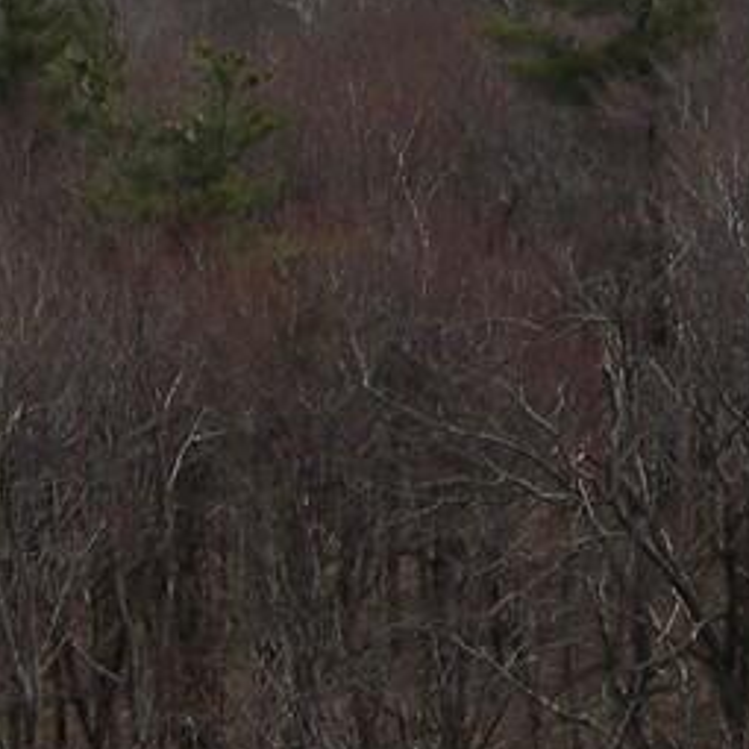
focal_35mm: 135
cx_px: 743
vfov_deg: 12.5
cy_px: -247
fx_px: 3305
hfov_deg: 12.8
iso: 80
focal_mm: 6.3
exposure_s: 1/1000
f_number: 4
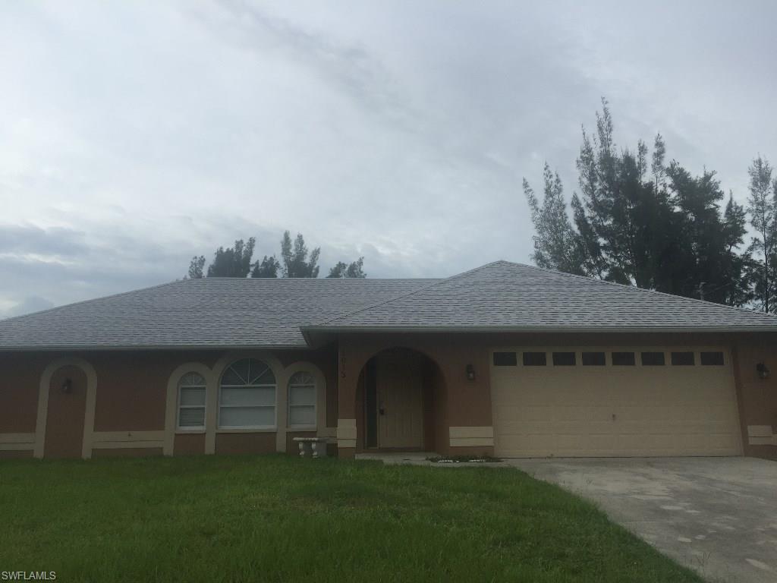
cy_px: 292
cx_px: 388
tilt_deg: +13.6
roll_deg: -0.6
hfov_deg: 61.7
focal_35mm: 29
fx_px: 651
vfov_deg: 48.2
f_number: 2.2
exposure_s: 1/1582
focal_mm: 4.15
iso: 32
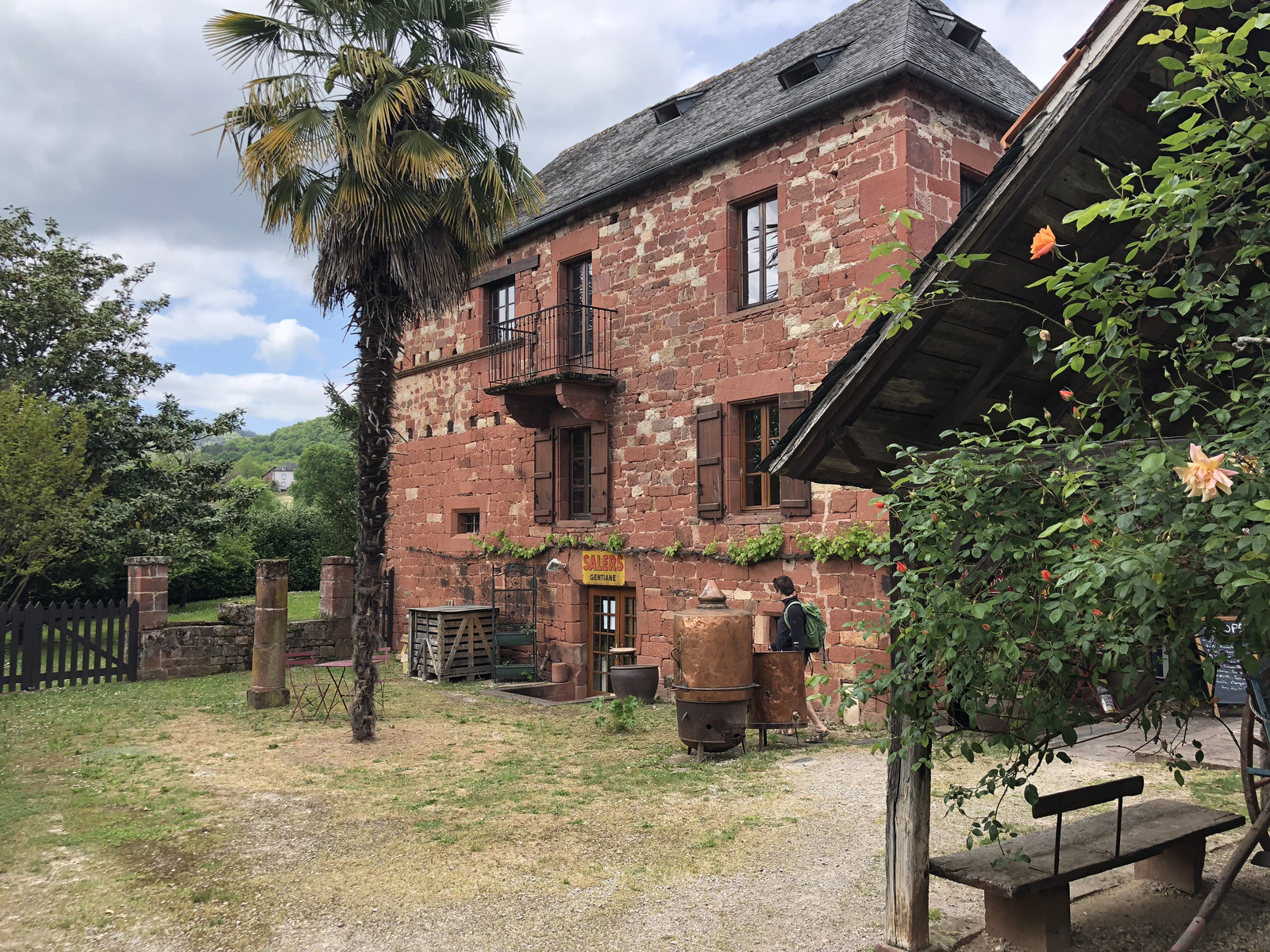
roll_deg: +1.2
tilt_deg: +5.6
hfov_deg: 63.4
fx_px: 1027
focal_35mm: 28
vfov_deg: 49.7
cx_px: 635
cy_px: 476
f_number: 1.8
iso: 20
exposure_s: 1/527
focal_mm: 4
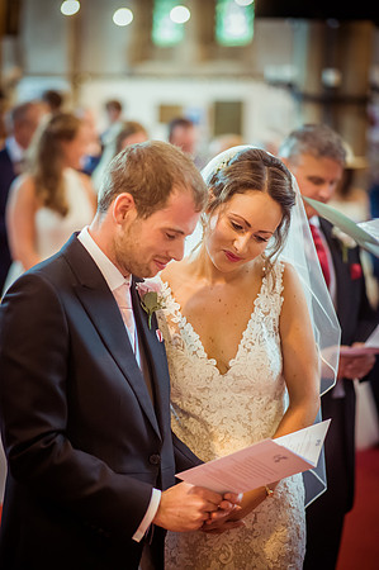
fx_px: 1345
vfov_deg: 23.9
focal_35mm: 85
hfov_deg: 16.0
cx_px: 190
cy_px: 285
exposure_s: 1/500
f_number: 2.2
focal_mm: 85
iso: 8000
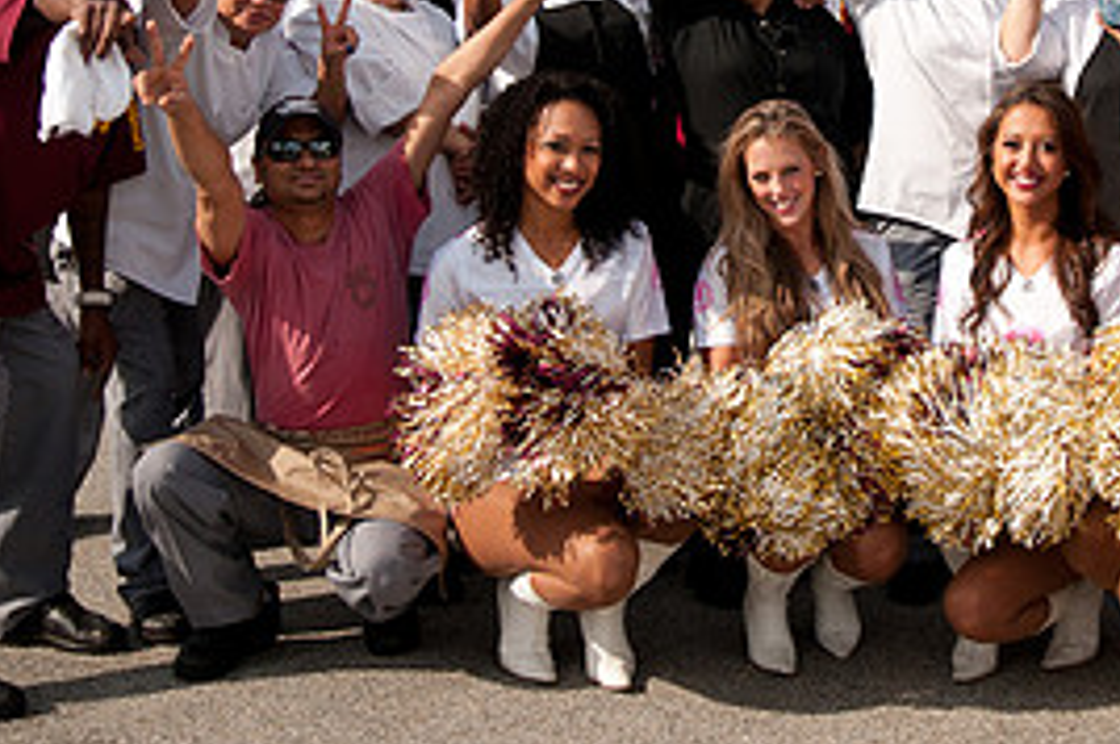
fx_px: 2424
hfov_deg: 25.7
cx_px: 827
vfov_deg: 17.0
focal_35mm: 78
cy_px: -10
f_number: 2.8
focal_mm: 24
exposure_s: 1/4000
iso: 200
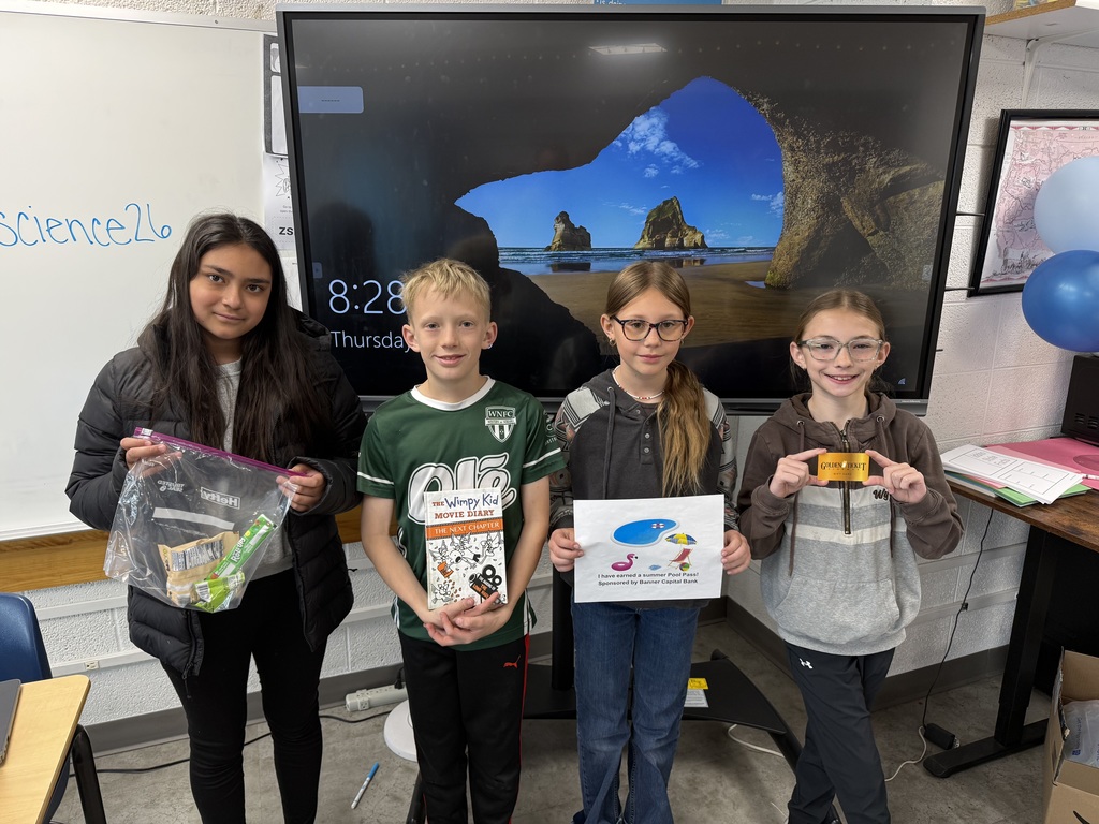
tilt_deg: -14.6
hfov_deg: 71.6
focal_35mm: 24
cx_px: 550
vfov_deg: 56.8
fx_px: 762
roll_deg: +0.0
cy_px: 412
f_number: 1.78
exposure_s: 1/60
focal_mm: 6.76
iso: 125
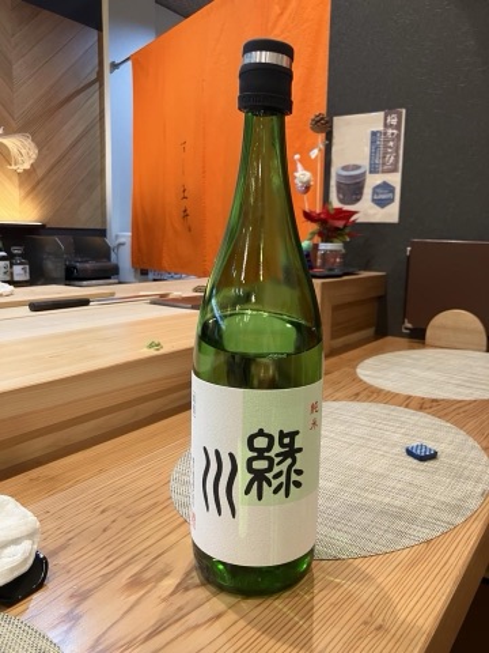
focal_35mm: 28
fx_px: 527
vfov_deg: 63.4
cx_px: 244
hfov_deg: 49.7
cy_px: 326
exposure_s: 1/60
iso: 160
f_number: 1.8
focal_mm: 3.99
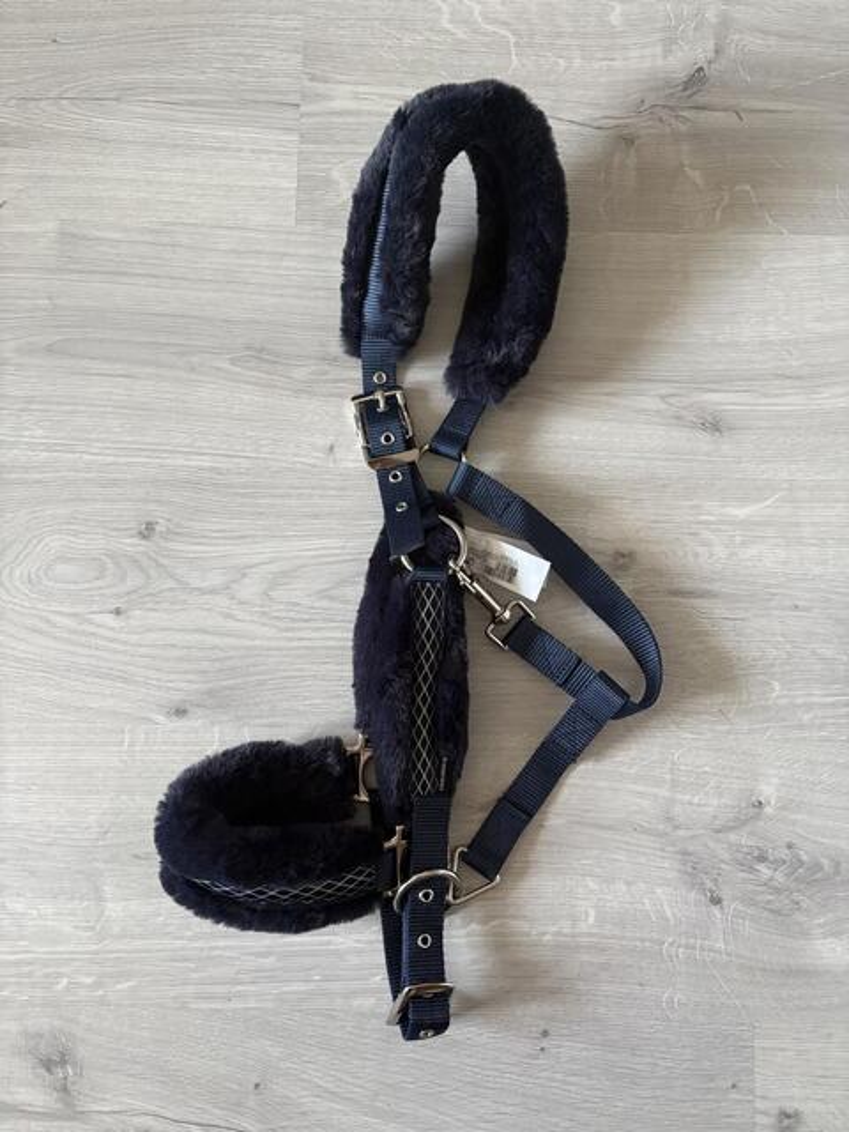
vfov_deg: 67.3
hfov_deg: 53.1
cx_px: 424
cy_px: 566
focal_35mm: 26
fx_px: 850
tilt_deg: -83.0
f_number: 1.6
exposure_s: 1/60
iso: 320
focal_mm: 5.96
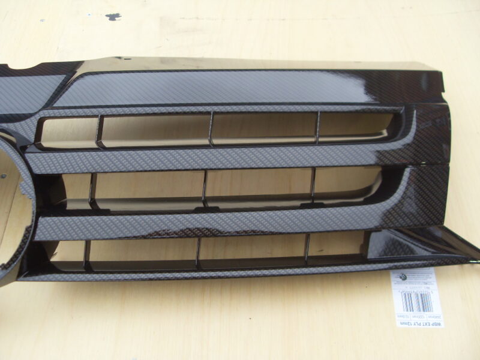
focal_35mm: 35
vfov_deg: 40.7
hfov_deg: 52.6
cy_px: 180
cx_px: 240
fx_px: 485
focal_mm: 6.3
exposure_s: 1/125
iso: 80
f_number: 2.8
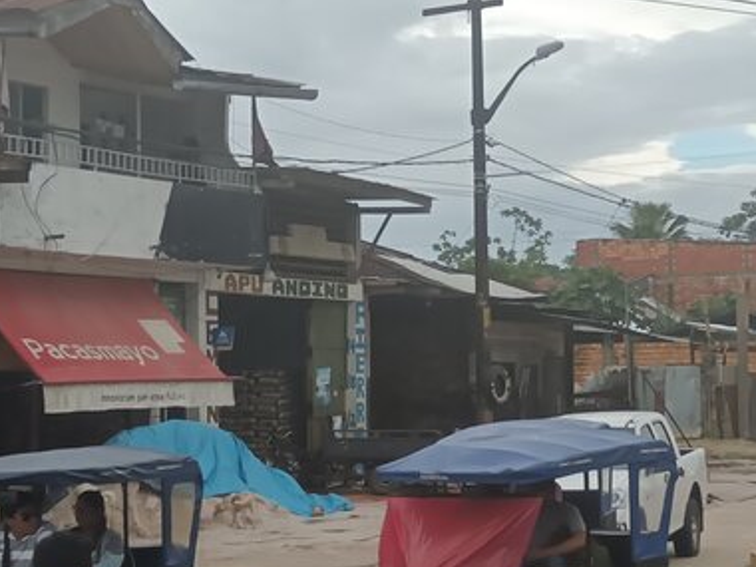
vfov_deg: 16.2
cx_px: 408
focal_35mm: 91
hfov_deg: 21.5
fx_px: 1987
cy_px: 366
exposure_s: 1/900
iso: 195
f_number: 1.9
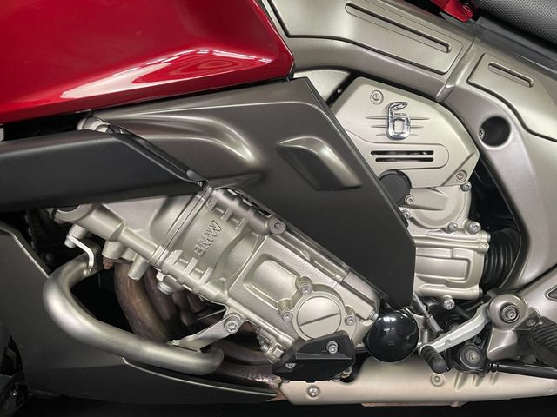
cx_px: 278
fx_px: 418
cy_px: 208
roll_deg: -0.7
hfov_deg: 67.3
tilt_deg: -6.6
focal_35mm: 26
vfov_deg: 53.1
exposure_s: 1/50
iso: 100
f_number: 1.6
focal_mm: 4.2
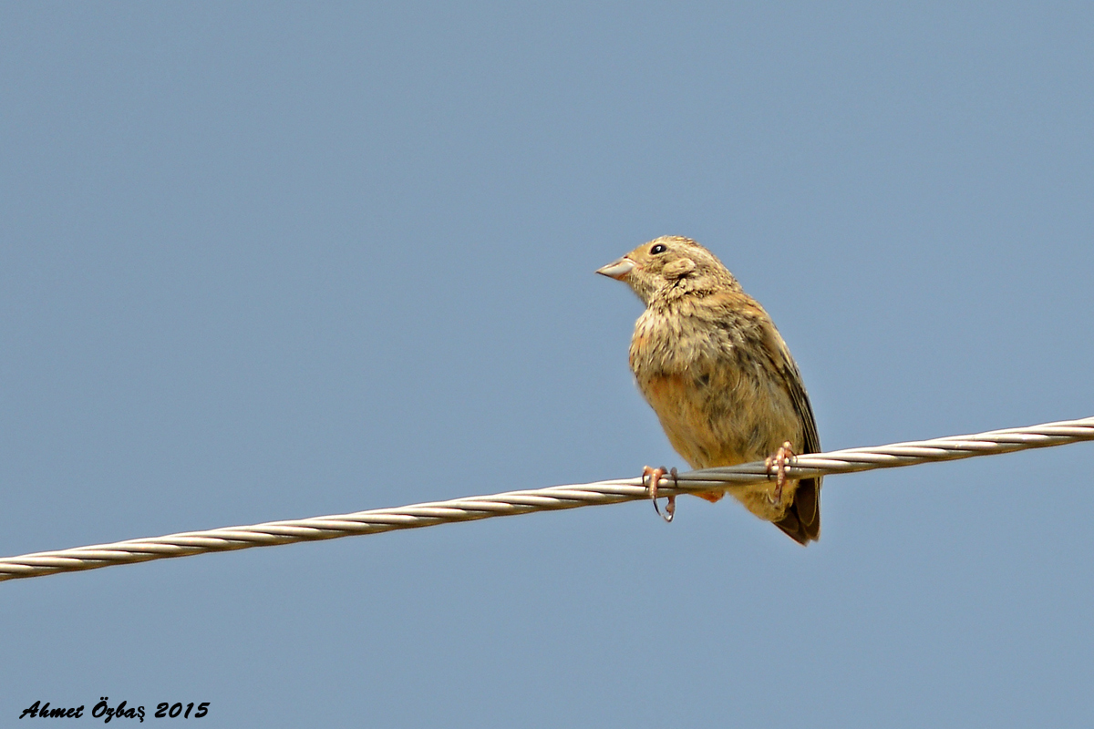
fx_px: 12762
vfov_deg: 3.3
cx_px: 547
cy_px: 364
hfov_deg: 4.9
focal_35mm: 420
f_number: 5.6
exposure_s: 1/1000
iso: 250
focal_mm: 420
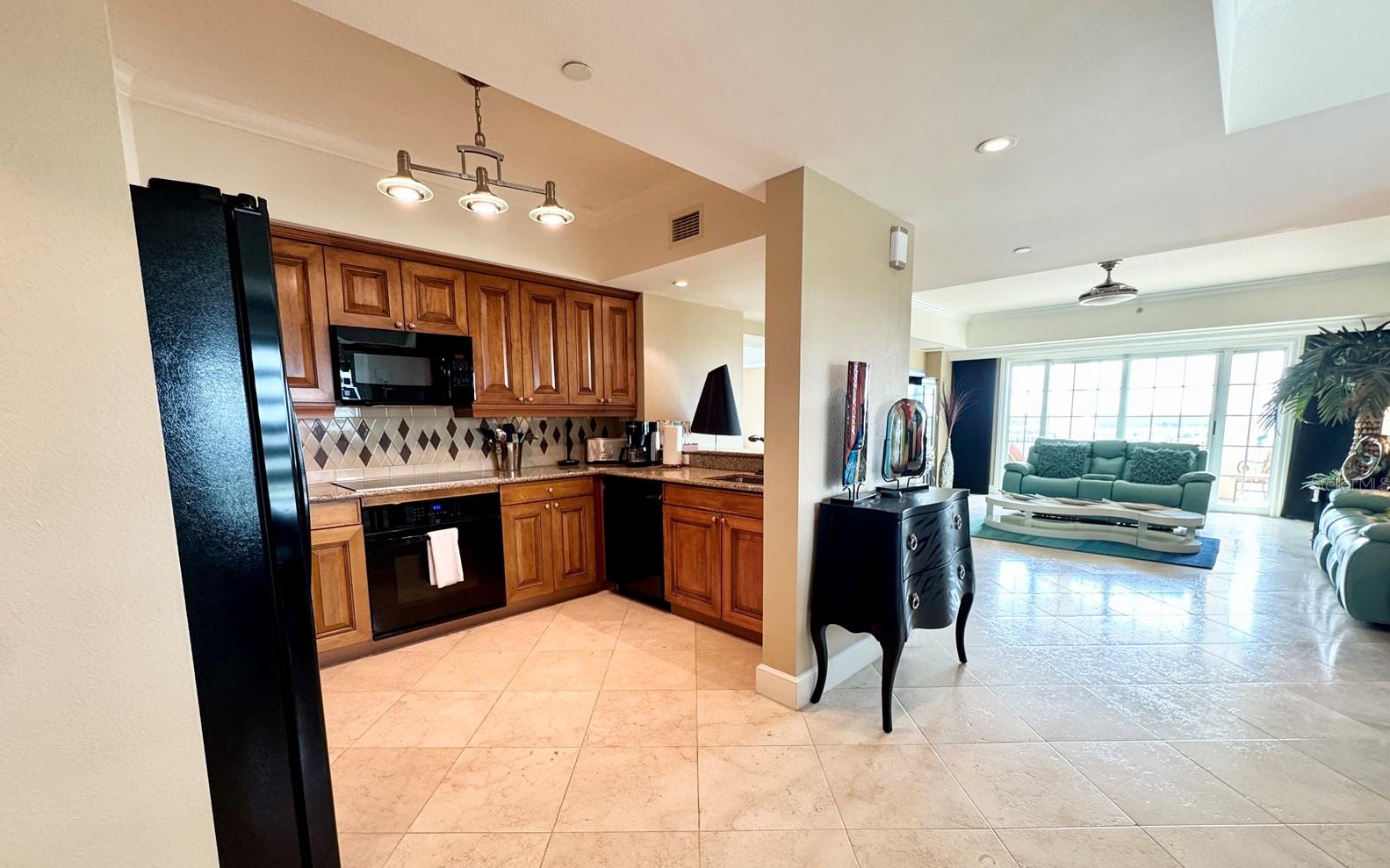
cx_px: 691
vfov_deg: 74.5
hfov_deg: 101.5
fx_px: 568
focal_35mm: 15
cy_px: 484
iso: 200
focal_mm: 2.22
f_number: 2.2
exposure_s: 1/60
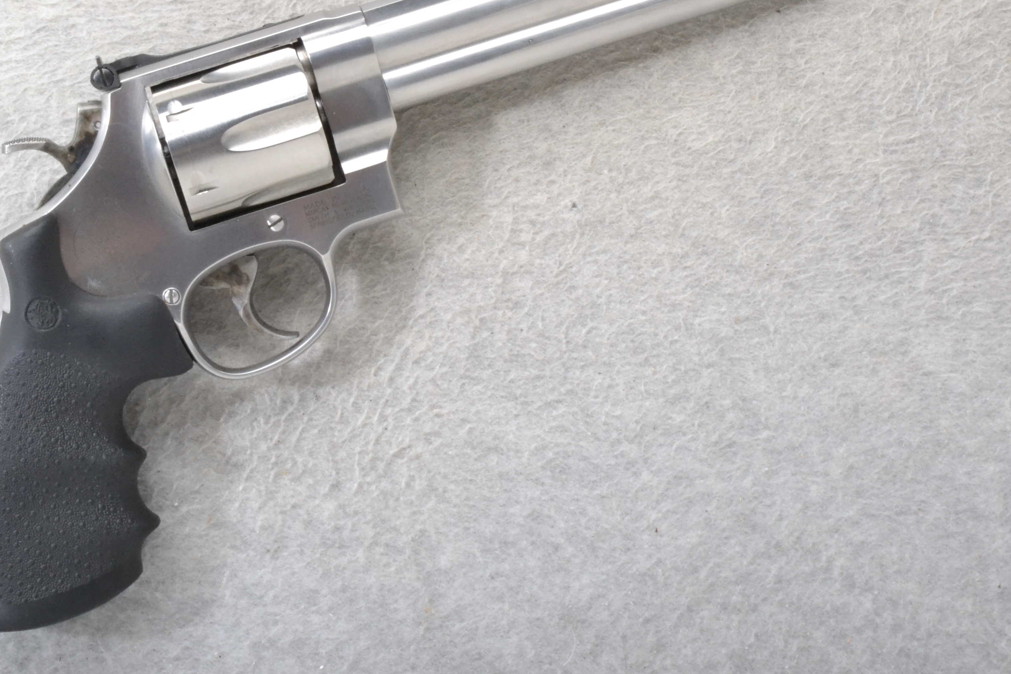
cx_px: 394
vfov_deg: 20.3
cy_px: 247
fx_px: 1882
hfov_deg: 30.0
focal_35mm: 67
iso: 3200
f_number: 20
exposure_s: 1/160
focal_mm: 32
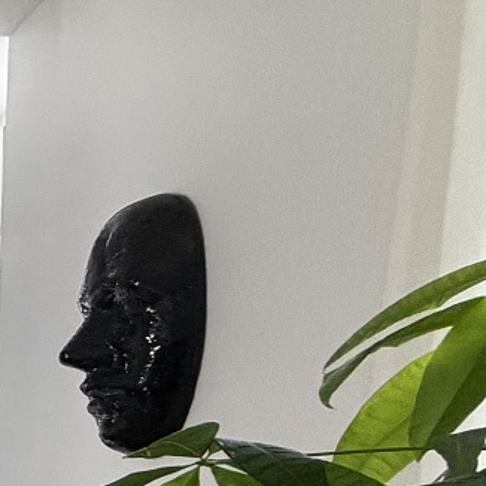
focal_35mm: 65
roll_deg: -0.2
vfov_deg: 24.9
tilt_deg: -2.1
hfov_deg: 13.7
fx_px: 1032
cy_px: 517
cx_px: -781
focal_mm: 2.22
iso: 320
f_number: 2.2
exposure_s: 1/79
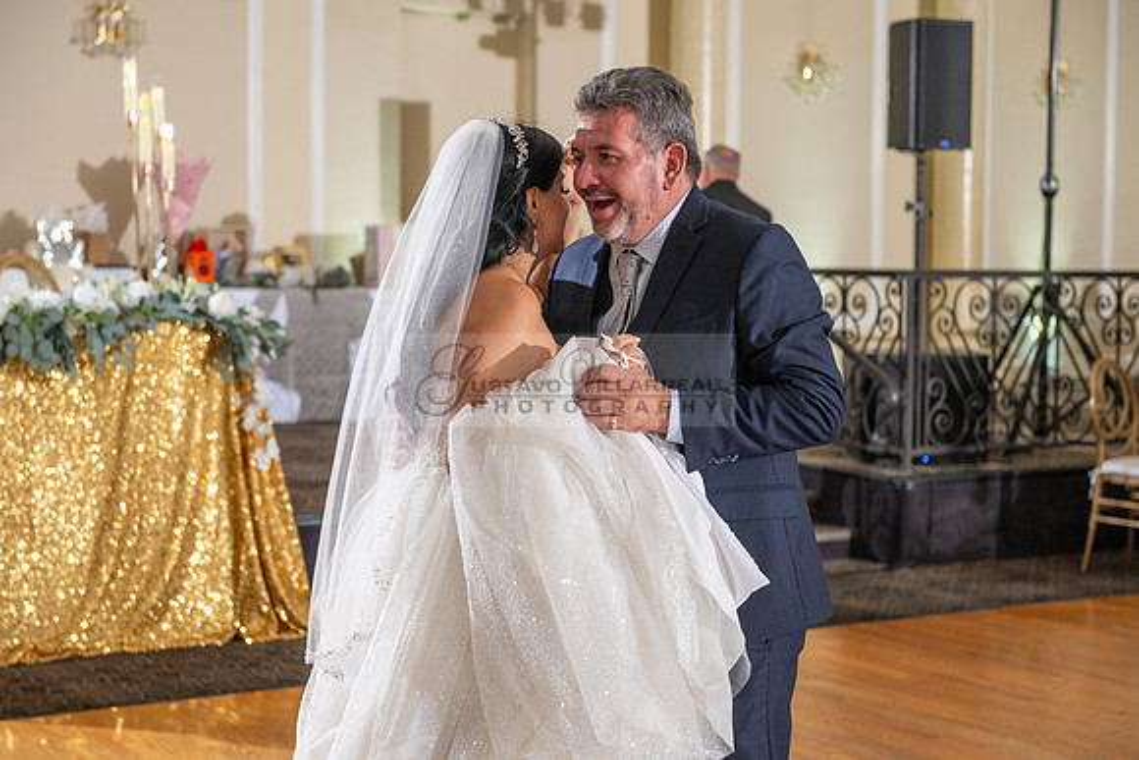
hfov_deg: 28.8
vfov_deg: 19.5
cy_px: 380
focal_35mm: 70
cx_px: 570
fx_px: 2215
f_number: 4
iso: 800
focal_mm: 70
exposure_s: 1/160
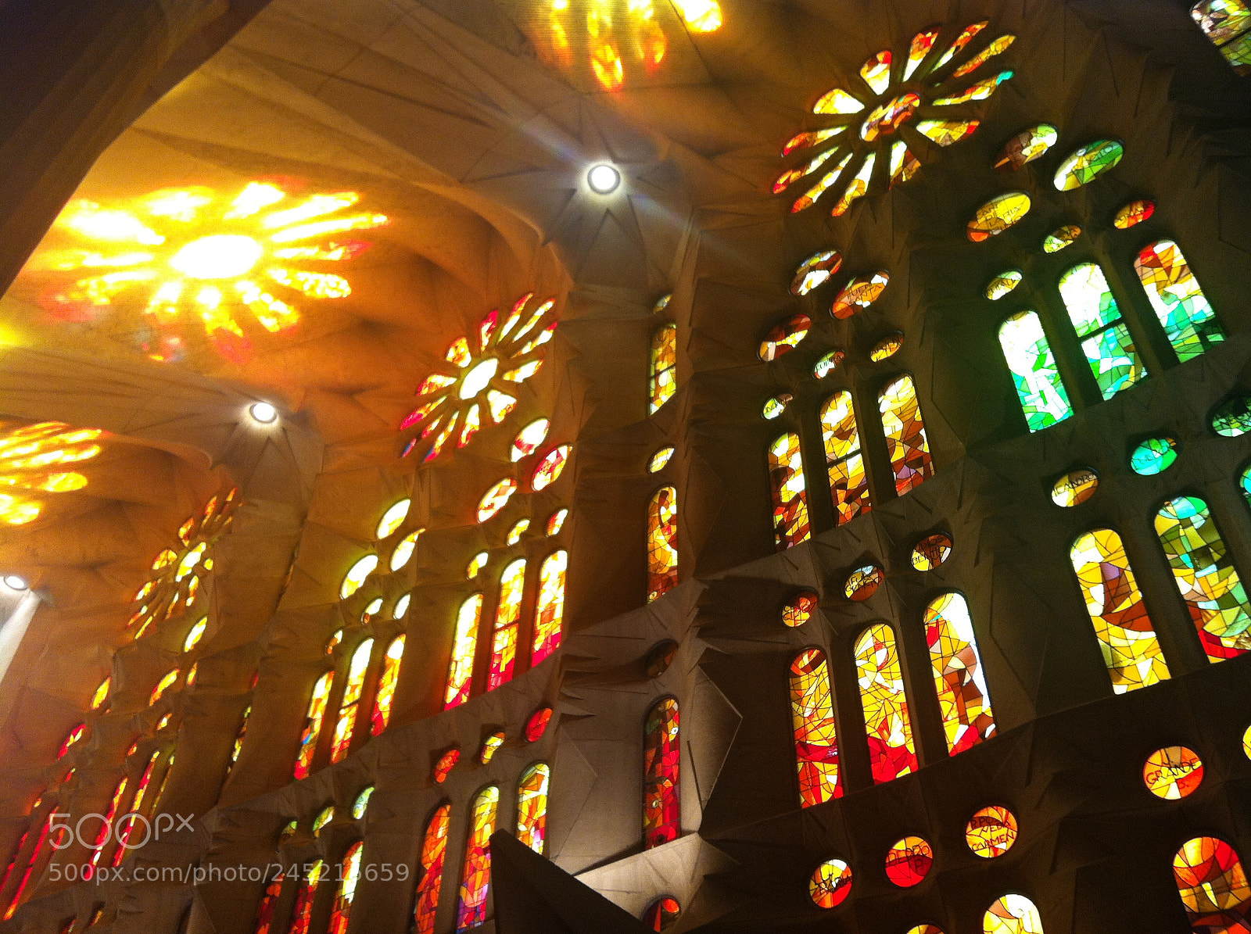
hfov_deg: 52.7
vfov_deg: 40.6
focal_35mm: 35
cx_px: 626
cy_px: 467
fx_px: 1263
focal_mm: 3.85
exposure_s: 1/17
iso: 80
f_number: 2.8
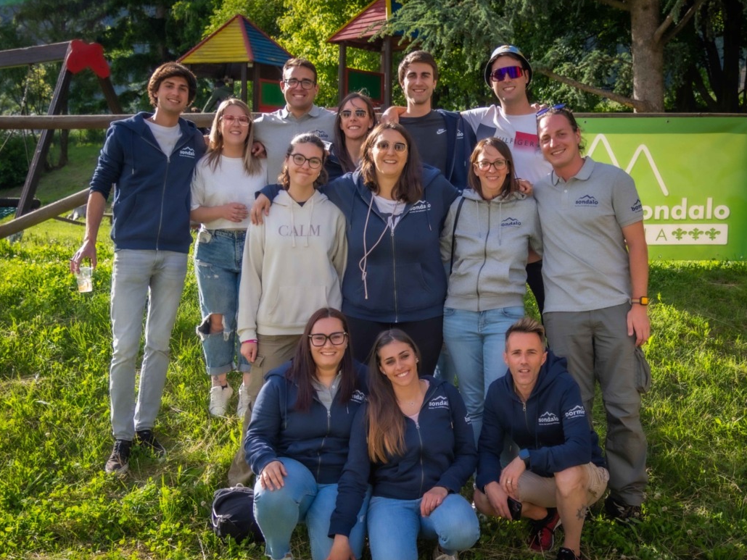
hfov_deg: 43.8
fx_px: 928
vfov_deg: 33.6
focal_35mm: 43
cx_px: 384
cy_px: 305
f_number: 4
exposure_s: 1/320
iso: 100
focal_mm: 24
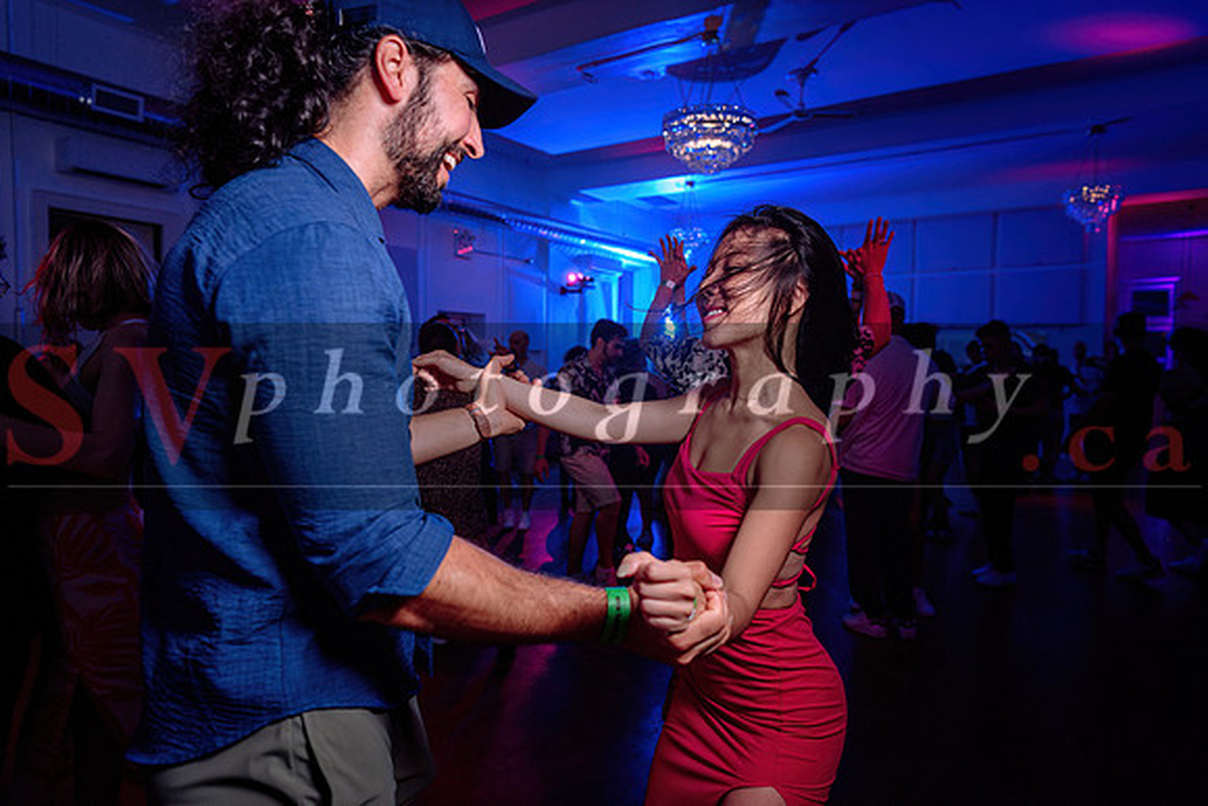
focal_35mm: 24
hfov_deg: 73.7
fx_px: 805
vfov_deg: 53.2
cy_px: 403
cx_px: 604
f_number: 3.5
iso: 800
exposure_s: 1/80
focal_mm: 24
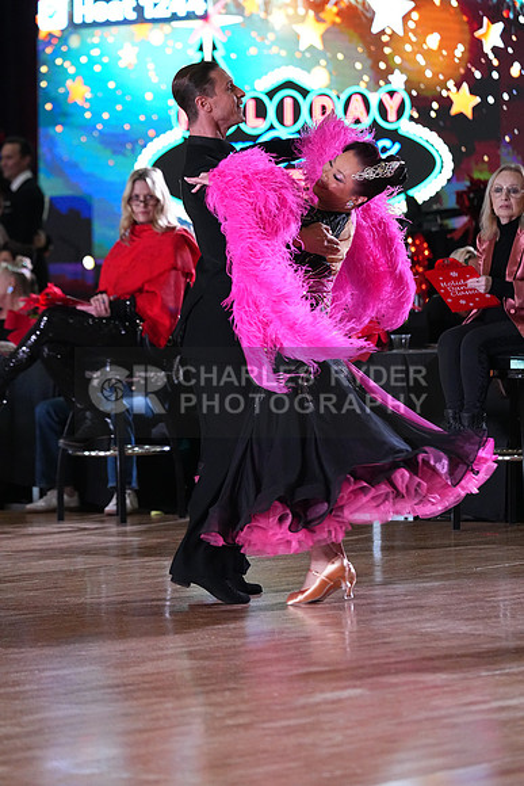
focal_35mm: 187
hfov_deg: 7.3
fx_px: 4080
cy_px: 393
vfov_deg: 11.0
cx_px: 262
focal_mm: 187
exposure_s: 1/400
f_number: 4.5
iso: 6400
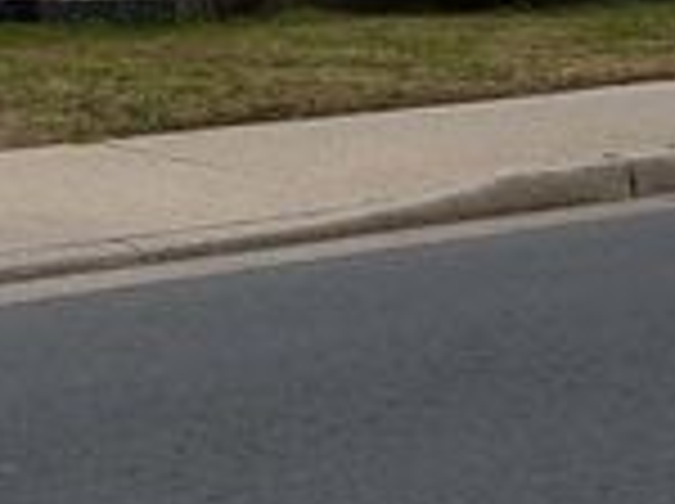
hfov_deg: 14.7
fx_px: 2472
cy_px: -178
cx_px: -252
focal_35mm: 127
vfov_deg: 11.3
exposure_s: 1/200
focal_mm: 4.4
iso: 80
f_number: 4
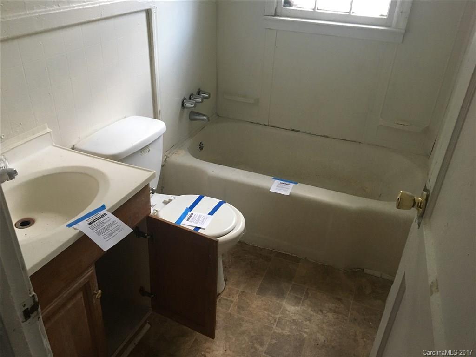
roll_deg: -2.7
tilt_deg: -31.5
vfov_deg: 48.2
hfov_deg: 61.7
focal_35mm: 29
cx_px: 238
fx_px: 399
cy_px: 178
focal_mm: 4.15
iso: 200
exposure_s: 1/20
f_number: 2.2
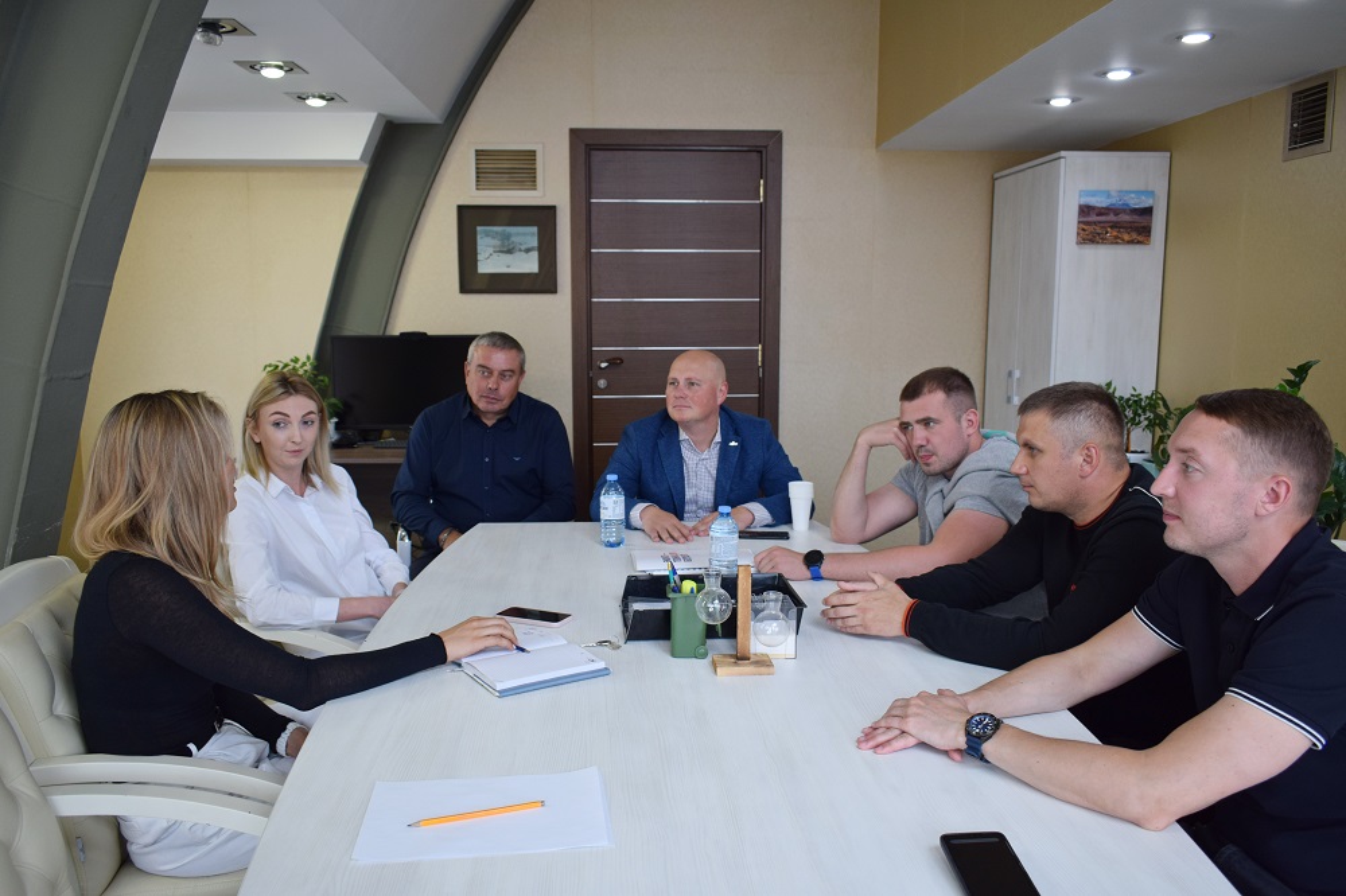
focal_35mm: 27
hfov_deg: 67.4
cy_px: 448
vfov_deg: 47.9
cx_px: 673
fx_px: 1009
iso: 400
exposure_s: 1/80
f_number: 4.5
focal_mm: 18
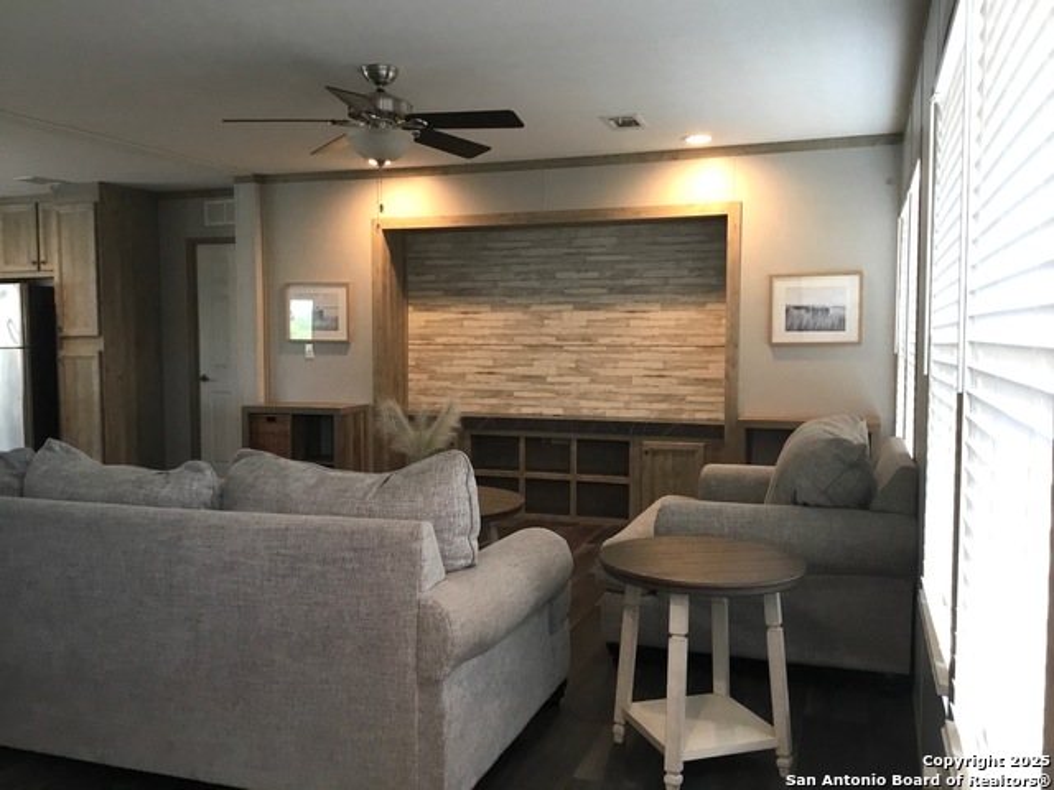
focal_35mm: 31
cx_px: 527
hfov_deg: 58.4
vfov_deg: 45.4
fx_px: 944
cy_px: 395
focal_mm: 3.3
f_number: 2.4
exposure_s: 1/30
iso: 80
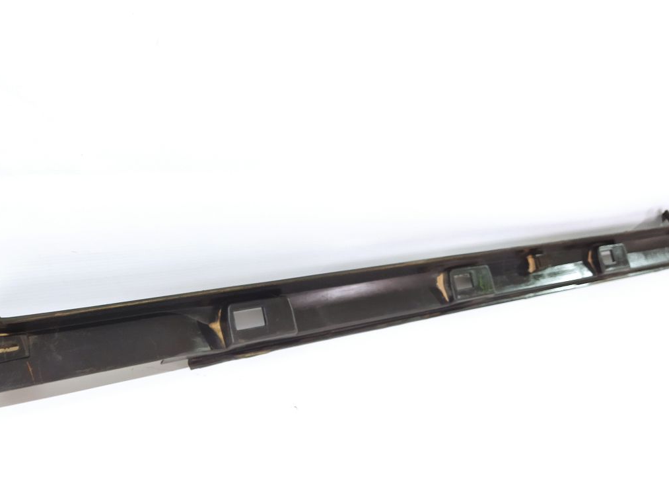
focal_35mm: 32
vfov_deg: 44.0
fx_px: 618
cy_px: 288
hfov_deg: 56.8
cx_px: 308
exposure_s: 1/50
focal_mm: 4.71
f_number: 1.79
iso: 266
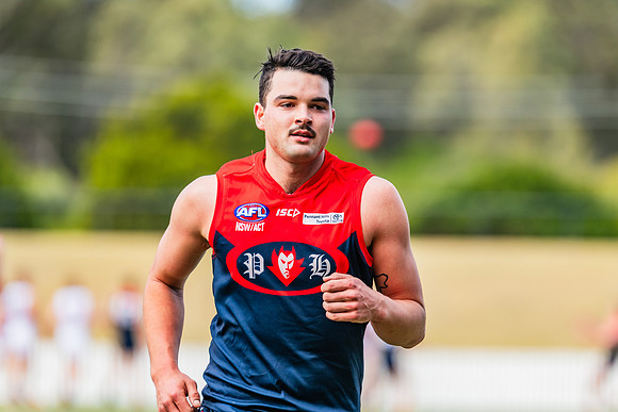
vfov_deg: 2.9
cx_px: 310
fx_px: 8022
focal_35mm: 467
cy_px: 191
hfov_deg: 4.4
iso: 800
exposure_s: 1/1600
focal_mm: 420
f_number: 5
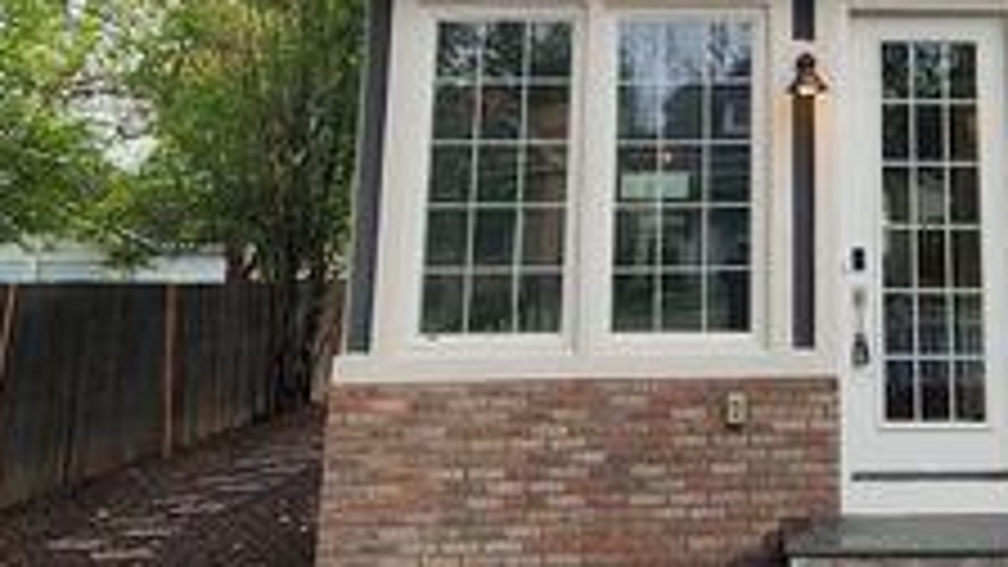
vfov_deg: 20.2
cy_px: -97
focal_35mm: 56
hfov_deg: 35.9
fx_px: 1497
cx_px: 819
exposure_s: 1/626
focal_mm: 5.4
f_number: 1.8
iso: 20
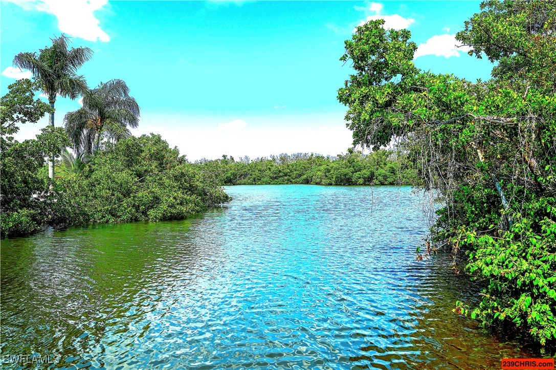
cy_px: 185
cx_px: 278
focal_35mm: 30
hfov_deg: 62.0
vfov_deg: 43.5
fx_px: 463
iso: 100
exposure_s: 1/400
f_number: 7.1
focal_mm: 30
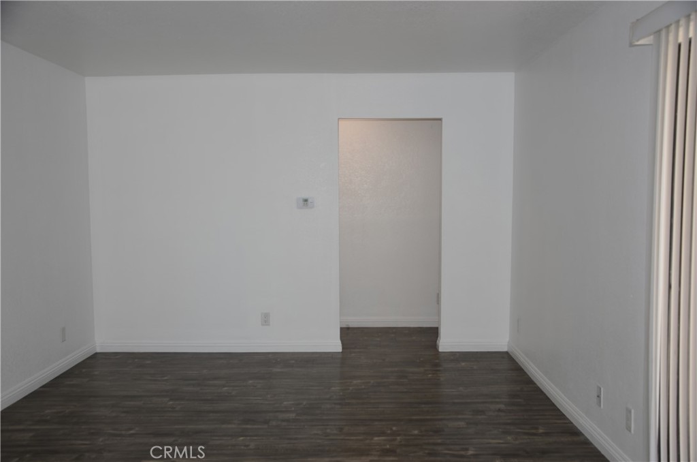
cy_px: 231
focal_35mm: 36
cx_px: 348
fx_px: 695
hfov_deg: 53.2
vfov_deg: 36.7
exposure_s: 1/60
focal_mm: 24
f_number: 3.8
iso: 100
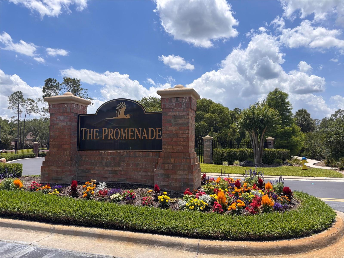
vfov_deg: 53.1
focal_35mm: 26
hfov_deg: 67.3
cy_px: 129
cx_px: 172
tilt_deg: +3.0
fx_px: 258
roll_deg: -0.6
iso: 50
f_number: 1.6
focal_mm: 5.96
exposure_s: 1/4425
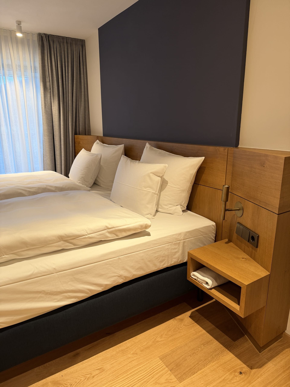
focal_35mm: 24
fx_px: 268
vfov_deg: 71.6
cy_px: 194
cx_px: 145
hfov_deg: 56.8
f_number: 1.78
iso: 125
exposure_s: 1/50
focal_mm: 6.76
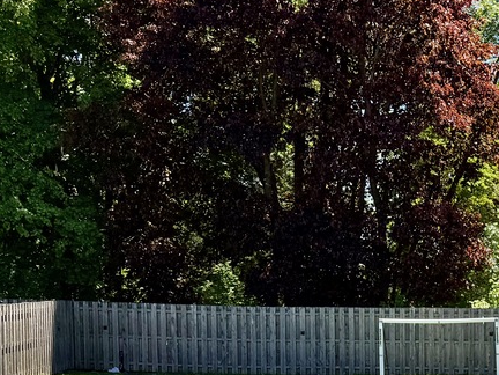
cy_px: 369
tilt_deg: -4.5
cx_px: 576
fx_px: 1153
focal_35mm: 80
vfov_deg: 18.0
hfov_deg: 22.7
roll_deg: +0.0
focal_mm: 6.76
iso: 80
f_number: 1.78
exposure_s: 1/2370
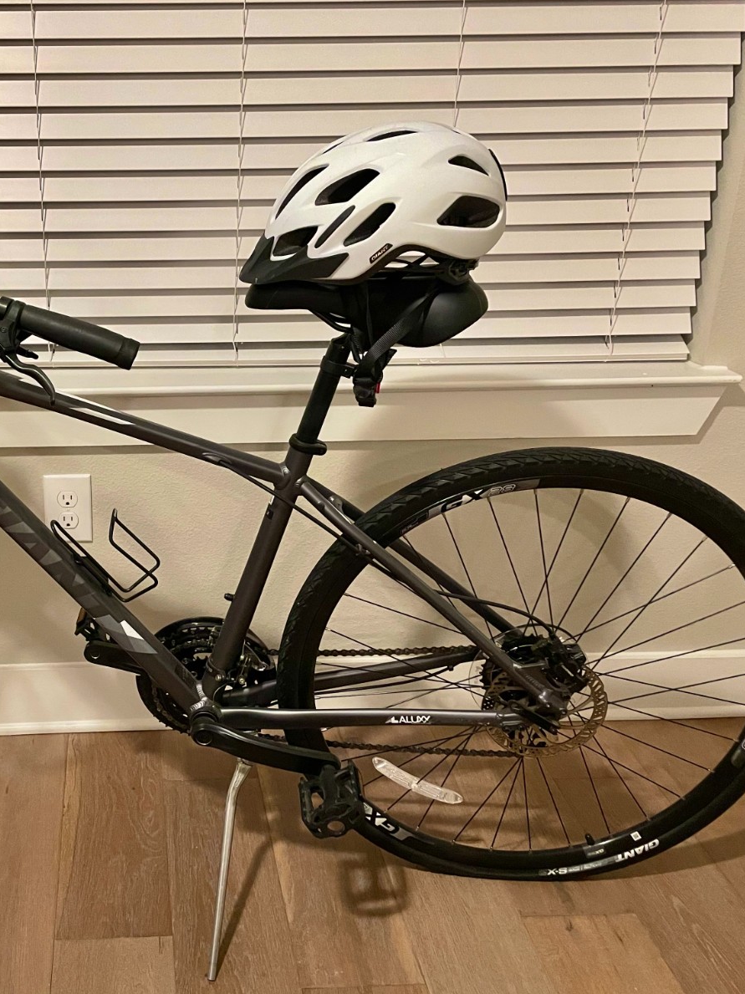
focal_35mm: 35
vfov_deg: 52.6
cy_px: 493
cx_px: 158
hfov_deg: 39.2
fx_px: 1005
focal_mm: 4.2
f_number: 1.6
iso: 320
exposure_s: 1/40
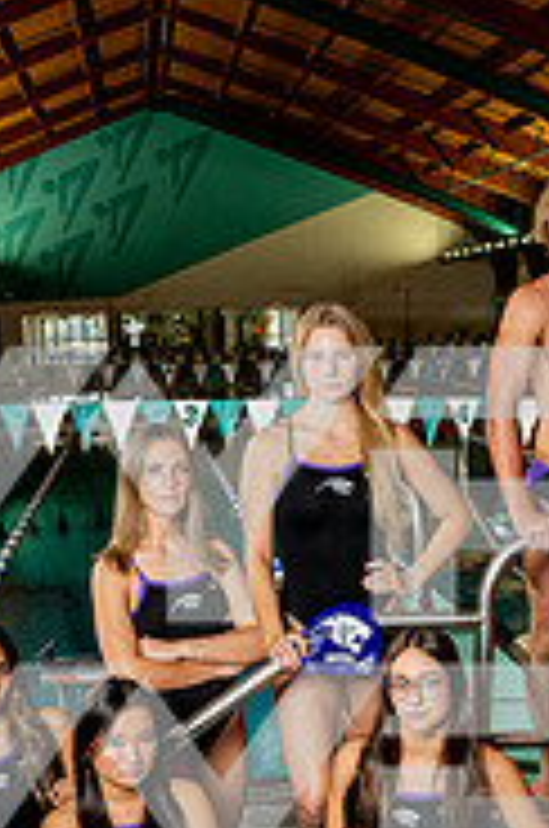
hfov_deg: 27.4
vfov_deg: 36.7
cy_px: 806
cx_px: 328
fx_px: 1125
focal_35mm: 49
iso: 640
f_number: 6.3
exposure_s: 1/250
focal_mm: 20
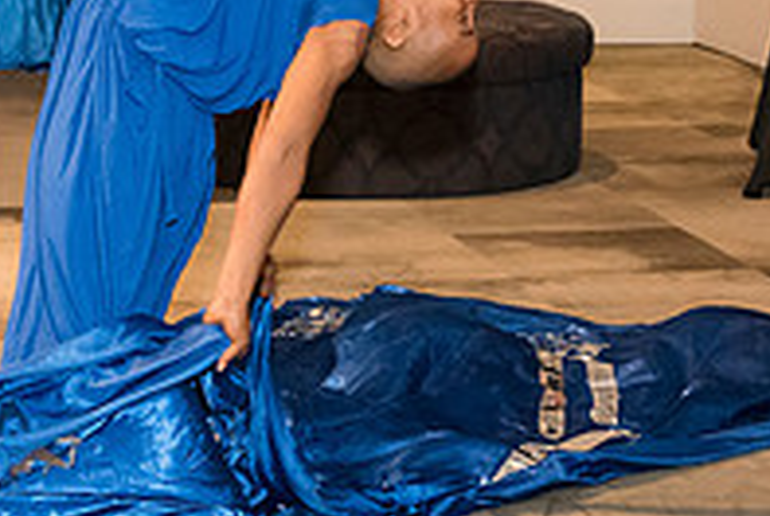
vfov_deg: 9.0
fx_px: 3277
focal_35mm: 153
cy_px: 119
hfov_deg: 13.4
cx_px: 195
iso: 5600
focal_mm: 52
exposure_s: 1/125
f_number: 5
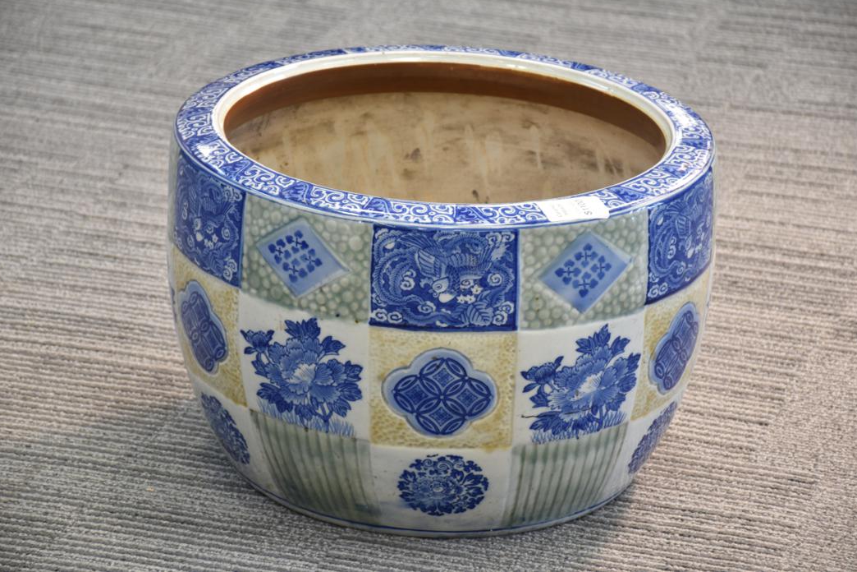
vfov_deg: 8.4
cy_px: 276
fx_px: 3892
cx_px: 432
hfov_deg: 12.6
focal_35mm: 164
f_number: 5.6
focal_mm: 105
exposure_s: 1/15
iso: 400
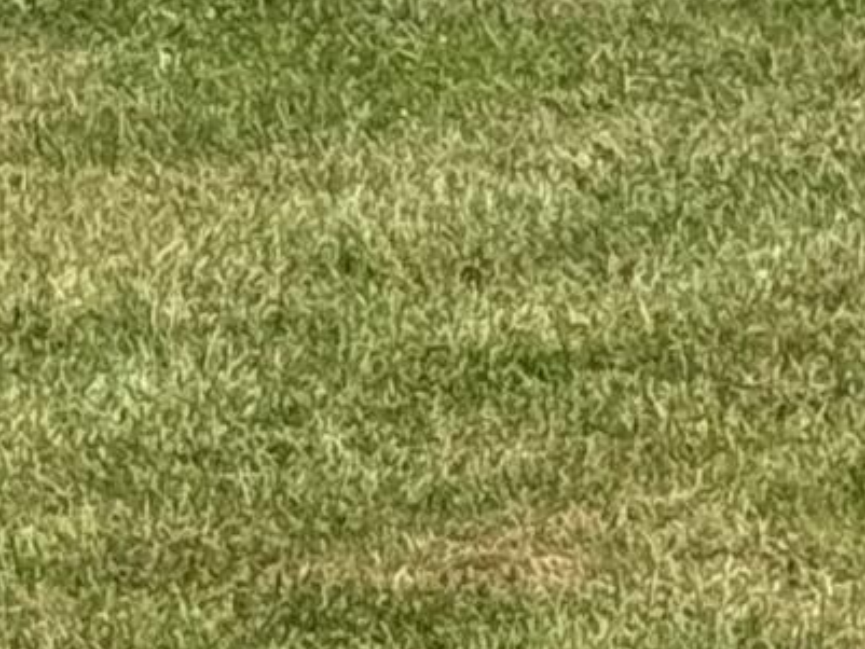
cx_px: -306
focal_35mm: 359
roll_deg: -2.2
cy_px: -1179
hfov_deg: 5.5
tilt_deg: +9.3
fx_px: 8974
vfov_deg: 4.0
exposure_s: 1/3610
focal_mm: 6.76
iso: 64
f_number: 1.78
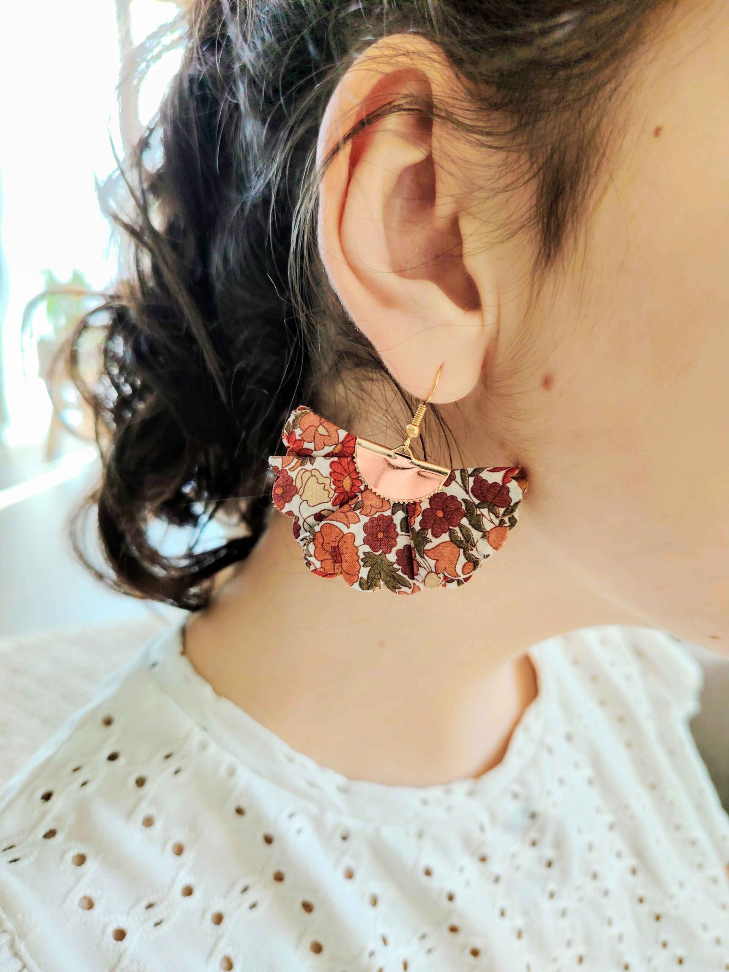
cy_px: 486
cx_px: 364
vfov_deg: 71.6
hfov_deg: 56.8
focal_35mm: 24
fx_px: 674
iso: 275
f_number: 1.75
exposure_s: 1/50
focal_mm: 5.25
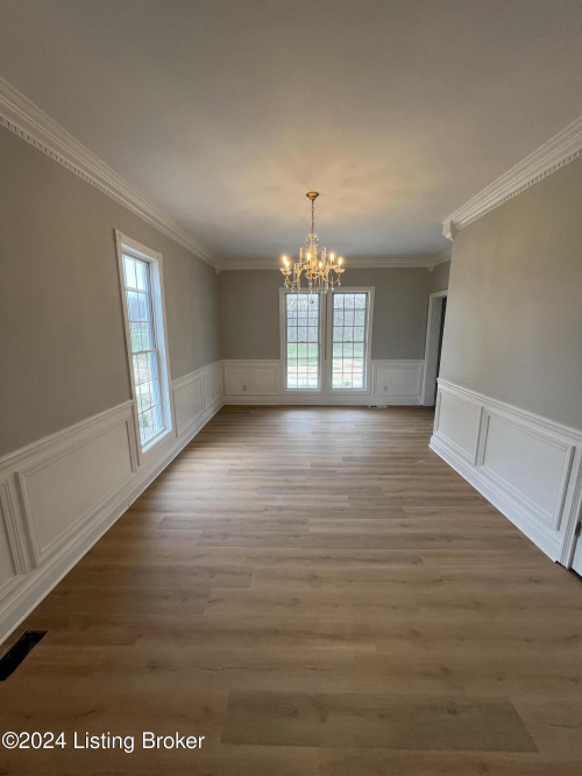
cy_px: 388
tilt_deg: -10.7
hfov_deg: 89.9
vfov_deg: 106.2
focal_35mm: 13
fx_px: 292
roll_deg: +0.6
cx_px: 291
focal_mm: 1.57
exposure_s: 1/120
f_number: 1.8
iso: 100
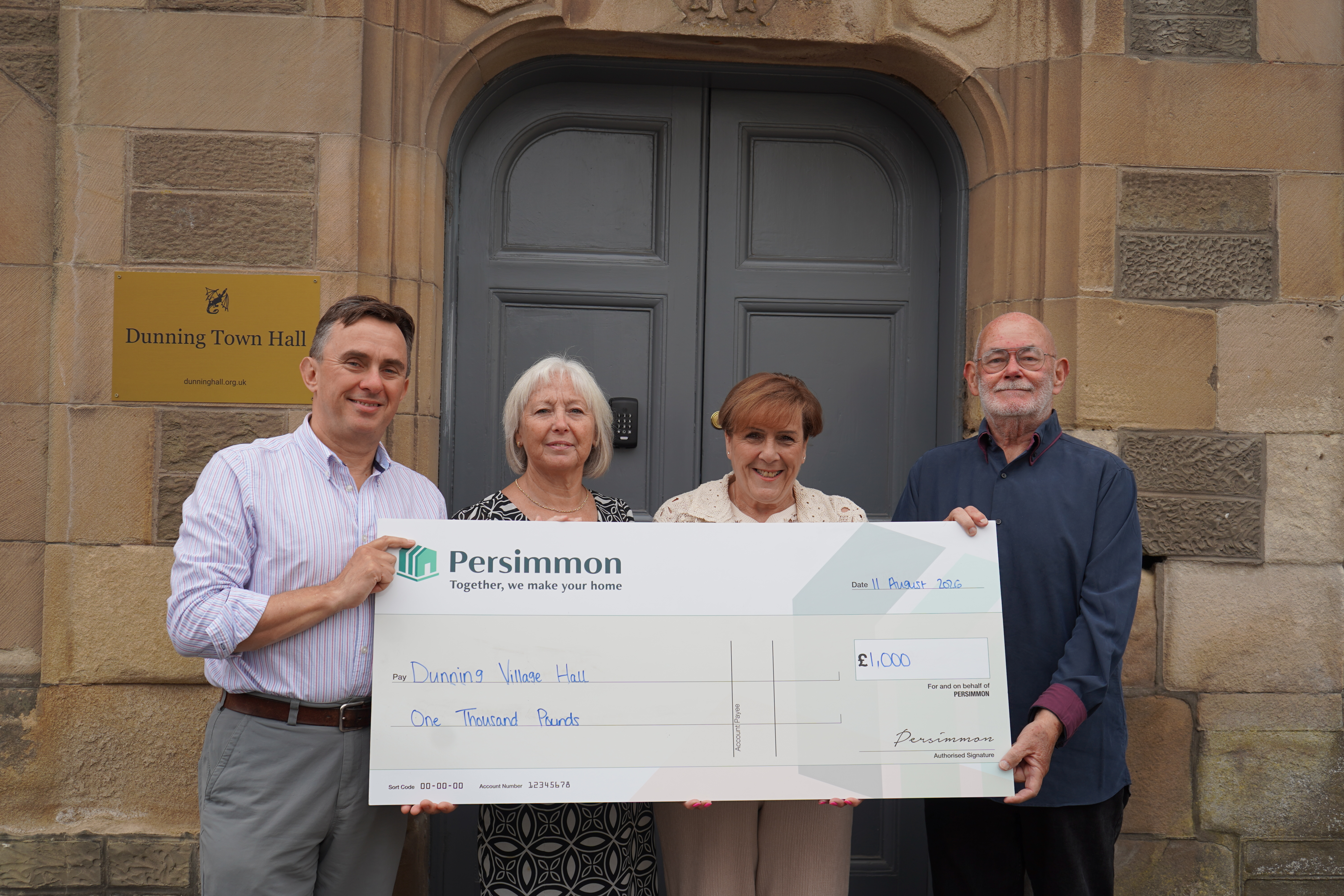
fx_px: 1456
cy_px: 448
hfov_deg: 49.6
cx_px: 672
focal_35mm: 39
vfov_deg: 34.2
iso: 100
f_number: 4.5
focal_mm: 39
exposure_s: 1/250
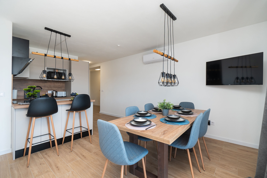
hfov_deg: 100.4
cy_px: 89
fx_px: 111
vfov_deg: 77.3
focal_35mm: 15
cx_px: 134
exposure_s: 1/40
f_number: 8
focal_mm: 10
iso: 160
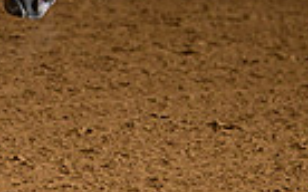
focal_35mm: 727
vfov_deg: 1.8
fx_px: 6097
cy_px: -66
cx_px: -297
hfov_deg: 2.9
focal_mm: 170
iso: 2000
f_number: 4
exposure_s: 1/200
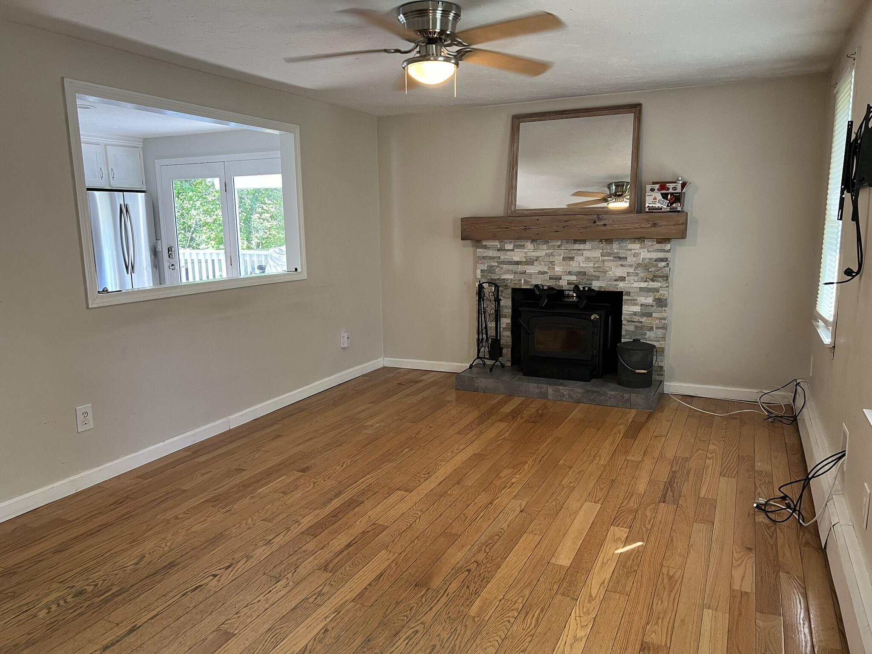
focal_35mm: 26
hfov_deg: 67.3
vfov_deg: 53.1
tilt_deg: -9.6
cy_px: 327
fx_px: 655
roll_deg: +1.3
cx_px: 436
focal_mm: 5.7
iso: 125
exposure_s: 1/62
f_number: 1.5
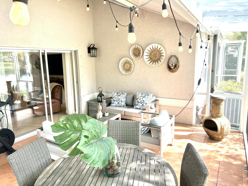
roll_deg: +1.4
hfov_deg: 67.3
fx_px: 186
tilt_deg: -10.1
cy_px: 93
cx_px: 124
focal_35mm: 26
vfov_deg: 53.1
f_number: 1.5
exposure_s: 1/291
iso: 50
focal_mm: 5.7
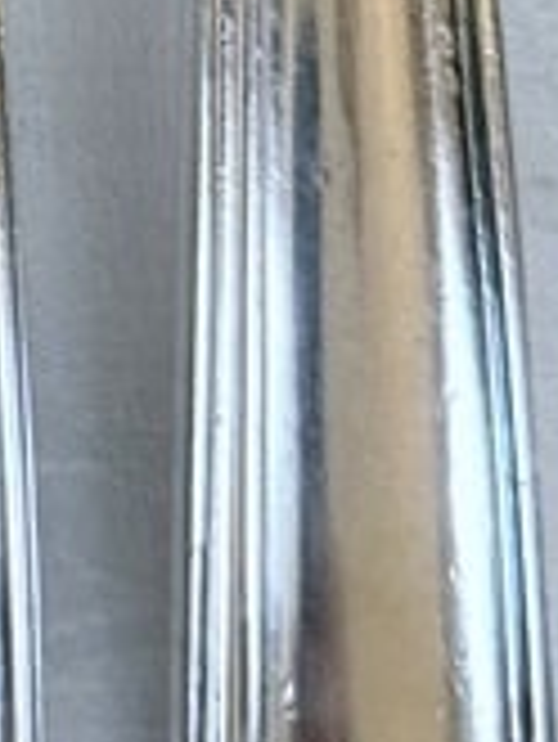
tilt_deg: -65.2
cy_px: -881
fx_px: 3198
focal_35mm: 149
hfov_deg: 9.5
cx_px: -428
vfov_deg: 11.5
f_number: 1.78
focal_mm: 6.76
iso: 250
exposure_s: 1/50
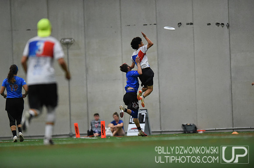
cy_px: 84
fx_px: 2818
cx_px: 127
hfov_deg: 5.2
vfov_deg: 3.4
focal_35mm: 400
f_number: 2.8
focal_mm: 400
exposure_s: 1/640
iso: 10000
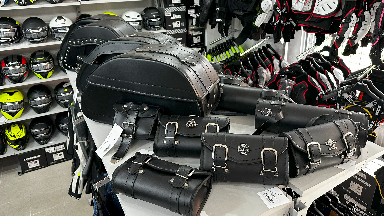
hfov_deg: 69.9
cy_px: 79
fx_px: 275
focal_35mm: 27
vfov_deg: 42.5
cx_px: 189
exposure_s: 1/50
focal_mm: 6.86
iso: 250
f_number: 1.78
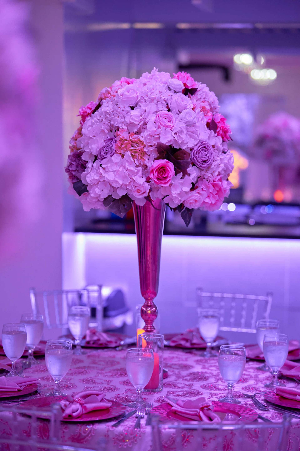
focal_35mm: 85
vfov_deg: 23.9
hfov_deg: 16.1
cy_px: 226
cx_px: 150
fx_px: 1062
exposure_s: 1/100
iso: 1600
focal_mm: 85
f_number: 1.8
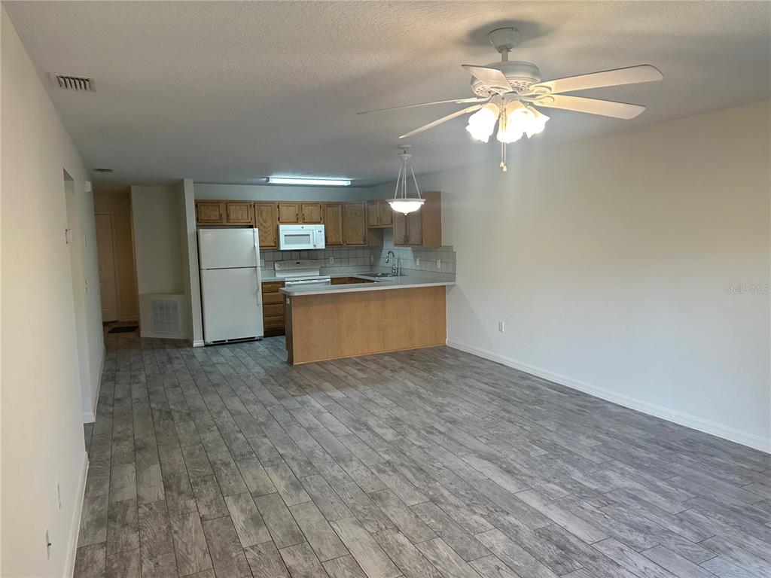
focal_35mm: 24
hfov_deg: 71.6
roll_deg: +0.3
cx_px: 386
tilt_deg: -5.5
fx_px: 535
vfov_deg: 56.8
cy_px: 289
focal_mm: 6.86
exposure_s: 1/120
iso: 125
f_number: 1.78
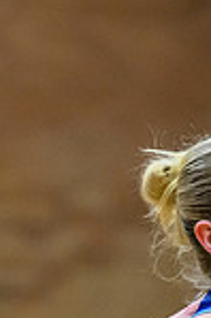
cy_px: 601
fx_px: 6283
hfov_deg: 1.9
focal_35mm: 713
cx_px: 150
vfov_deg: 2.9
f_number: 2.8
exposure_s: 1/1000
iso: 5000
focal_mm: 120
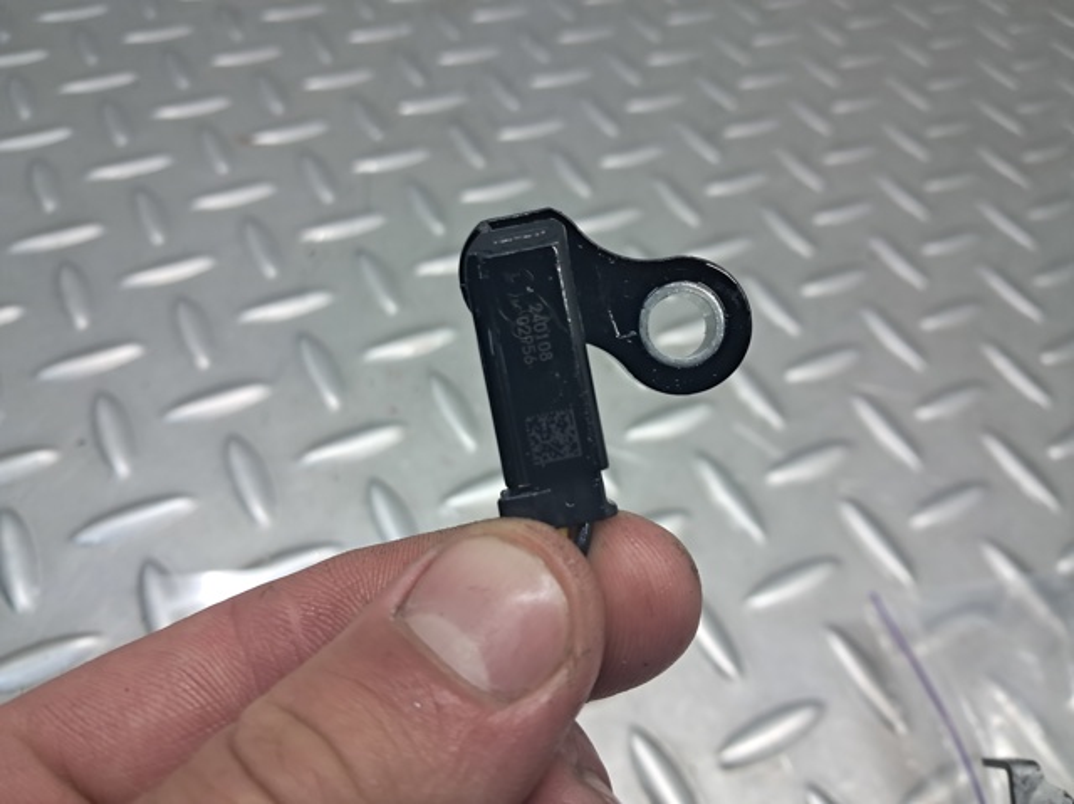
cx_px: 537
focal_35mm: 27
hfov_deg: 65.4
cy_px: 402
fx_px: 837
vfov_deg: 51.3
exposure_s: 1/50
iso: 125
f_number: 1.8
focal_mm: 4
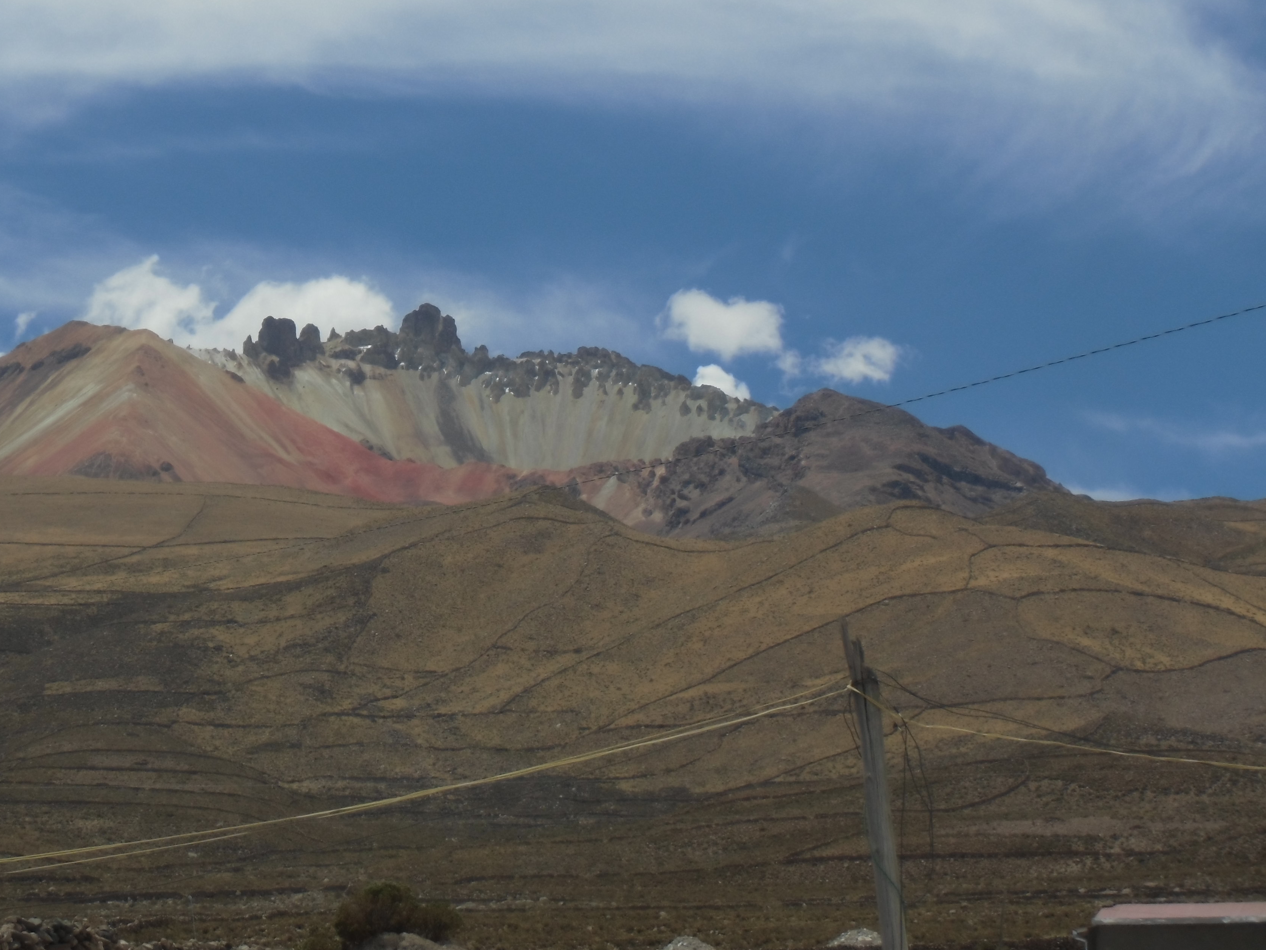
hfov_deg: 14.5
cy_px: 313
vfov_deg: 10.9
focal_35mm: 136
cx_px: 433
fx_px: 4974
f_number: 5.2
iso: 64
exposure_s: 1/640
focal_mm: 17.45
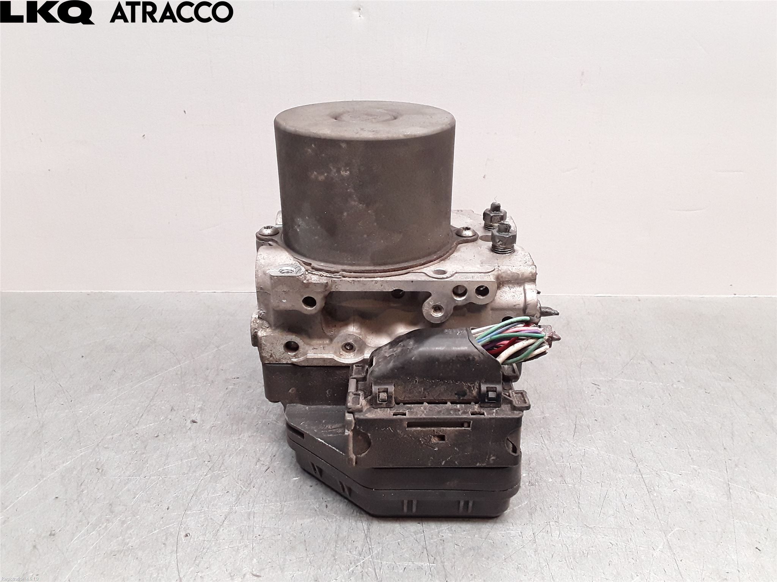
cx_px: 388
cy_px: 291
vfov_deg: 49.7
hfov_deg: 63.4
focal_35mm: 28
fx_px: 628
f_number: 1.9
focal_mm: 2.91
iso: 100
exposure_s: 1/100
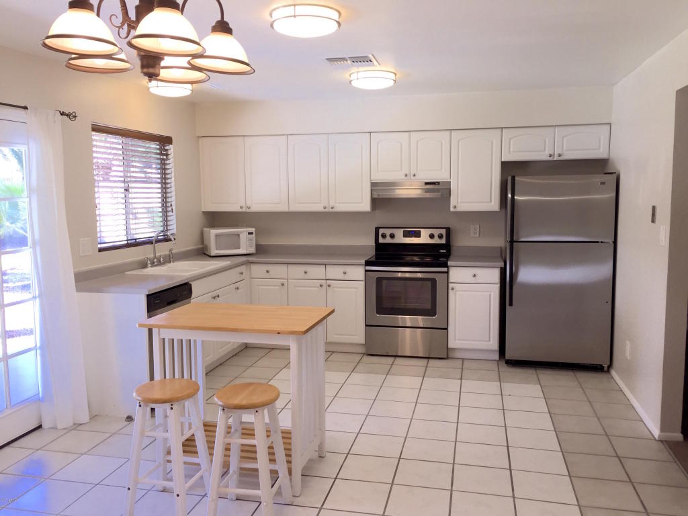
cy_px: 258
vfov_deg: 48.2
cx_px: 344
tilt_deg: -5.8
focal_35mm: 29
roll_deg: -0.1
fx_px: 576
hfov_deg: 61.7
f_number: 2.2
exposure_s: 1/120
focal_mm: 4.15
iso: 40
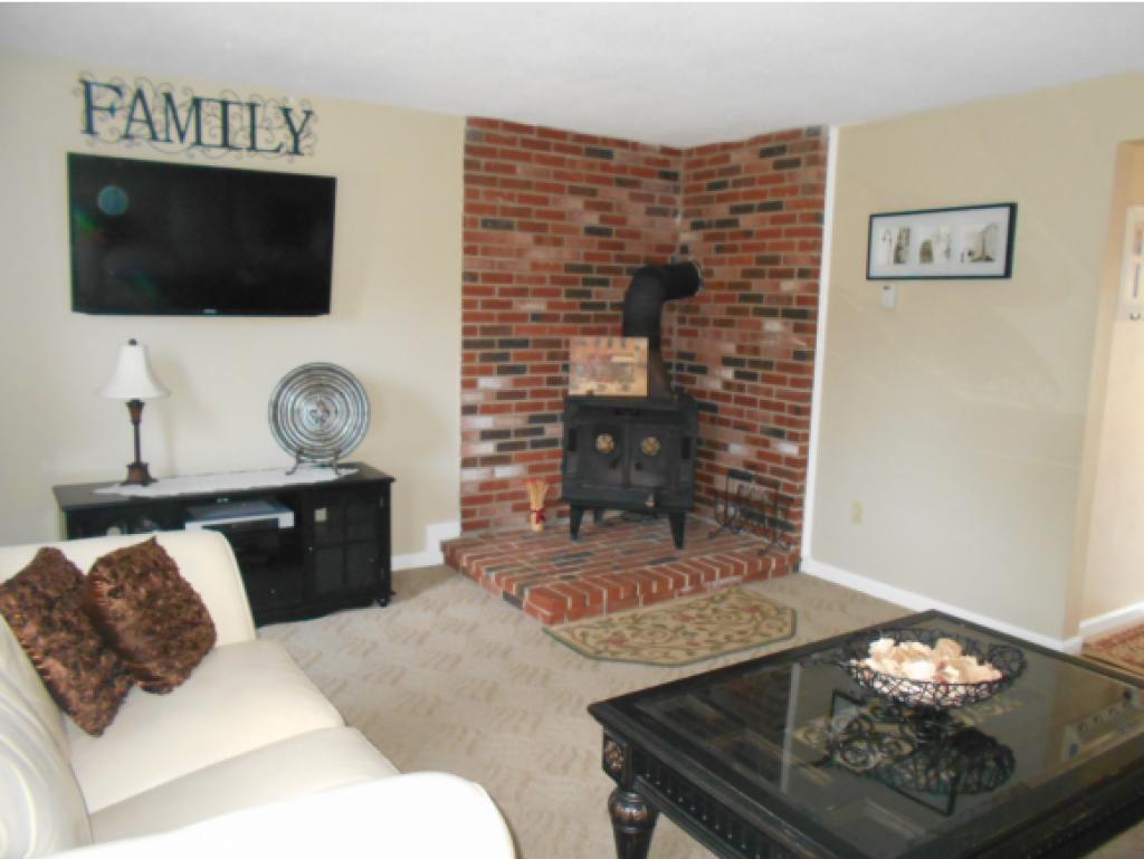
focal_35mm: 26
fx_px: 860
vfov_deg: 53.1
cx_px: 572
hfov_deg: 67.3
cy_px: 430
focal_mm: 4.6
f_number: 3.2
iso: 640
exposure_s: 1/25
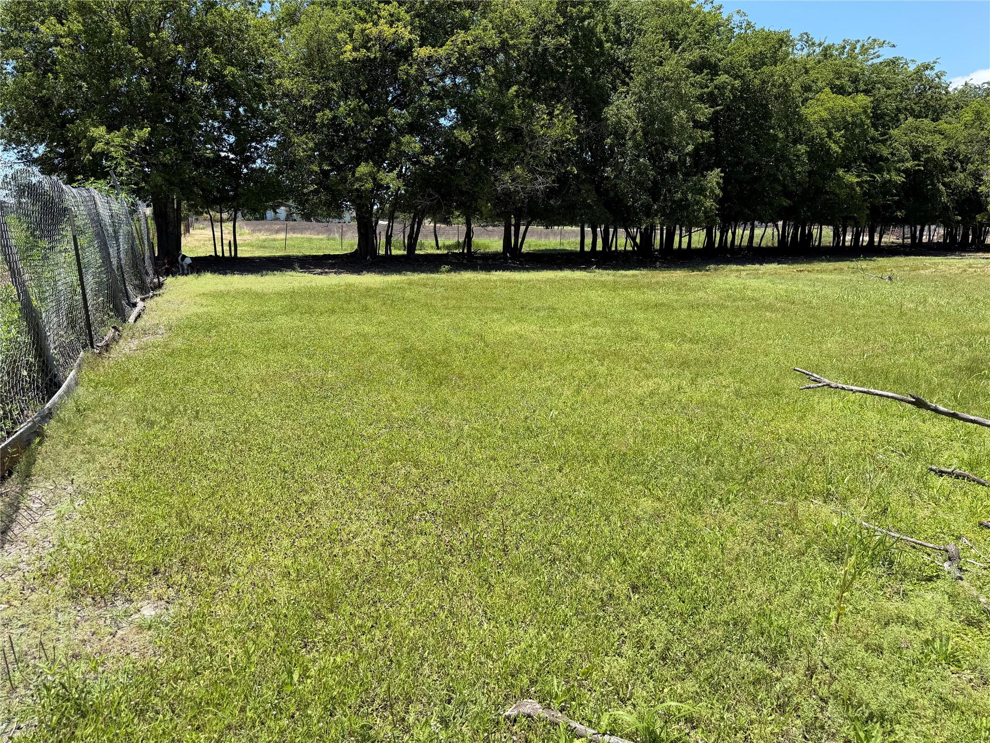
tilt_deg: -10.0
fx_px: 686
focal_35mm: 24
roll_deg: +0.4
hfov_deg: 71.6
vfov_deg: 56.8
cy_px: 372
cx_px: 495
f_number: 1.78
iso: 80
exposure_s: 1/3145
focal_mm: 6.76
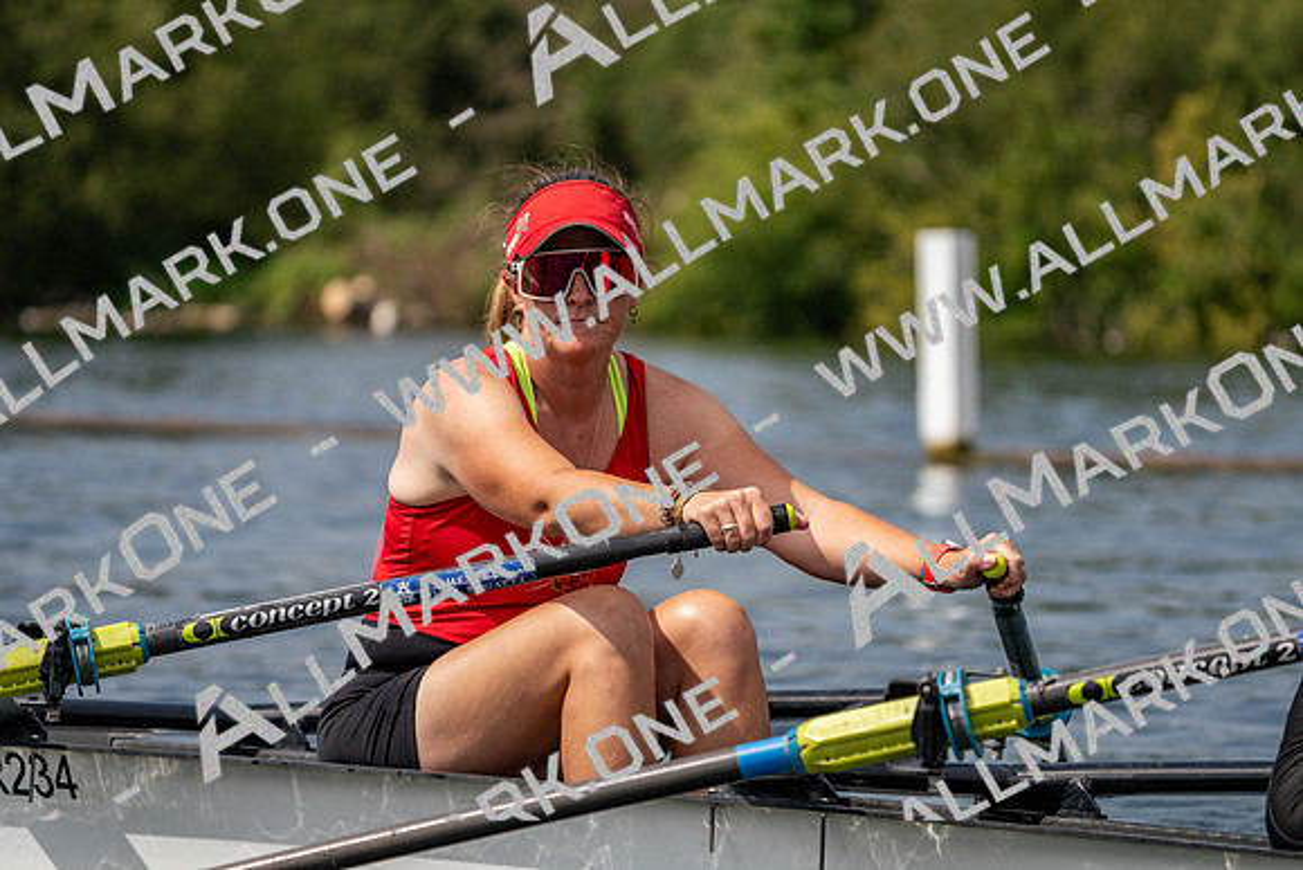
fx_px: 7240
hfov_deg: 10.3
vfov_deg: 6.9
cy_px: 435
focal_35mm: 200
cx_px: 652
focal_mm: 200
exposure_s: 1/1600
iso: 200
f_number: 5.6
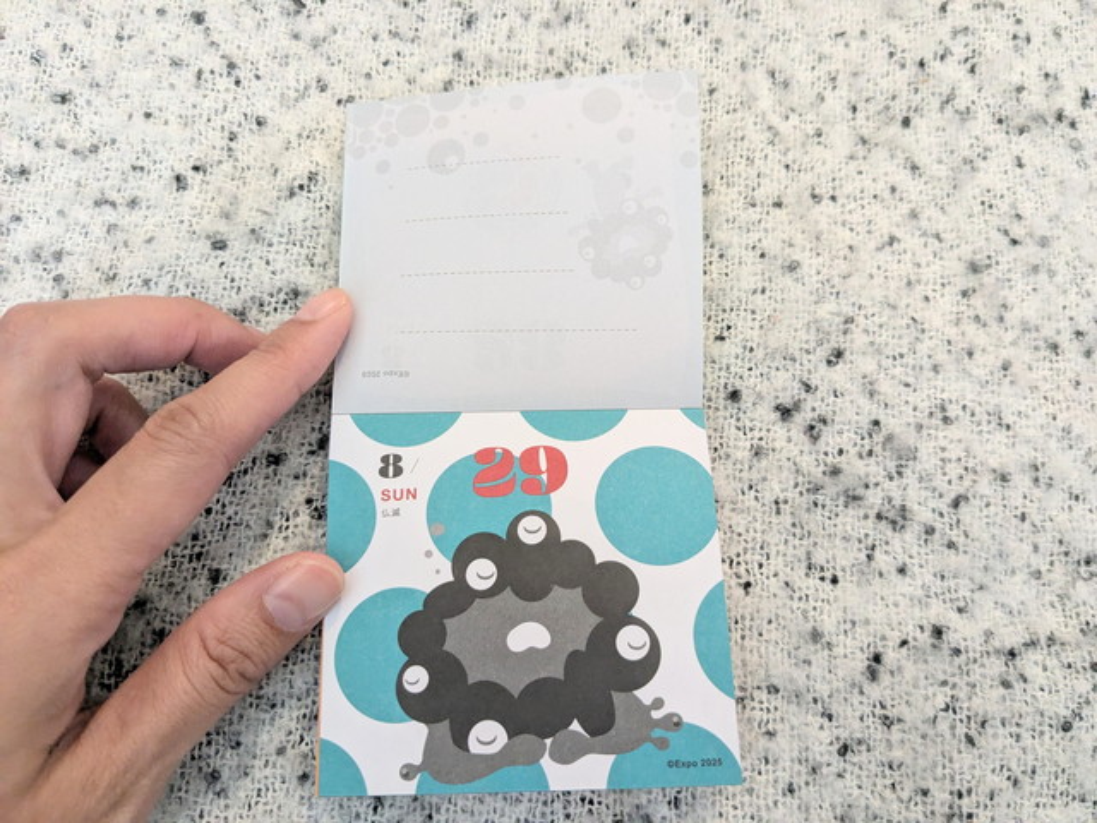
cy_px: 412
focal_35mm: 27
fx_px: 856
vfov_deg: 51.4
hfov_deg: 65.3
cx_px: 548
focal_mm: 4.38
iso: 1085
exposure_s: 1/100
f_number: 1.73
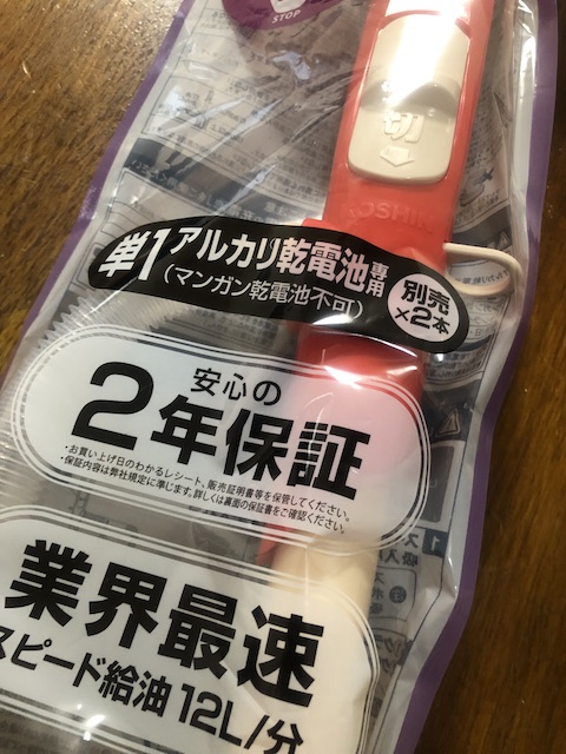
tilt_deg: -69.5
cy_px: 377
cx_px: 283
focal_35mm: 28
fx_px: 610
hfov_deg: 49.7
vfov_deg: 63.4
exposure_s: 1/15
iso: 80
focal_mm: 4
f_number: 1.8
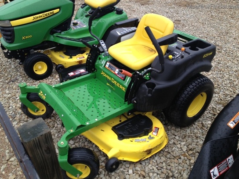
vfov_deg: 40.7
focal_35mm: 35
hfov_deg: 52.6
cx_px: 120
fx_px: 242
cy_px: 90
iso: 50
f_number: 2.4
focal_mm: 4.28
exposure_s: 1/330
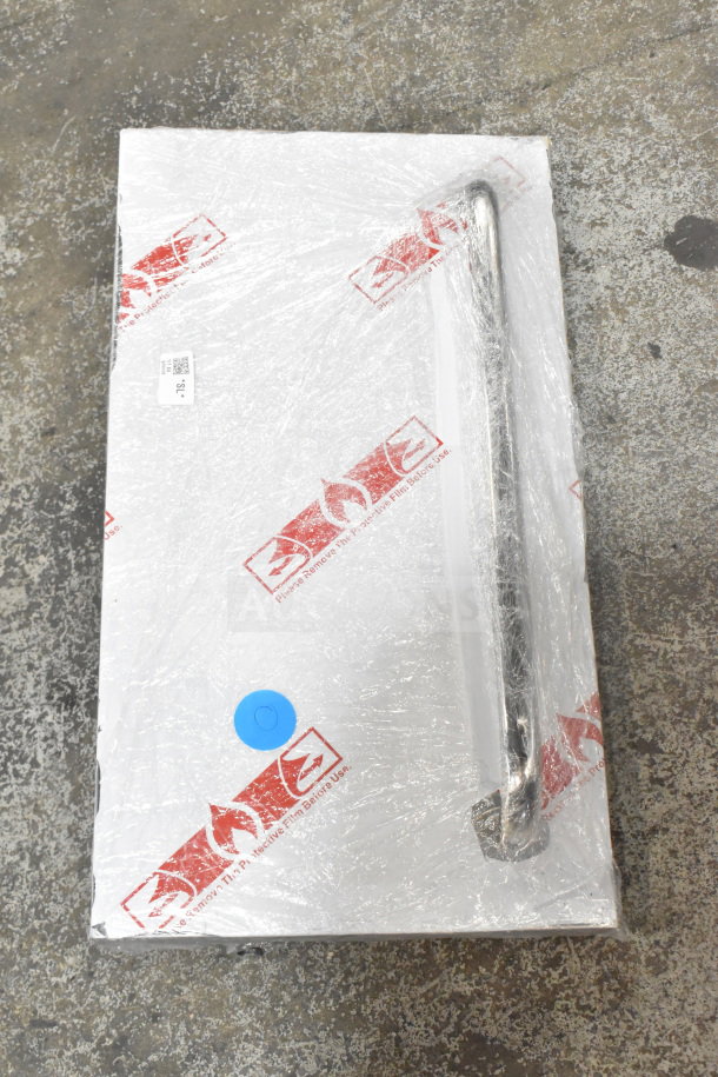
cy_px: 538
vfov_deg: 42.3
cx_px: 359
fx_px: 1391
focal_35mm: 46
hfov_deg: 28.9
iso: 6400
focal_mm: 31
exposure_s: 1/400
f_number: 10
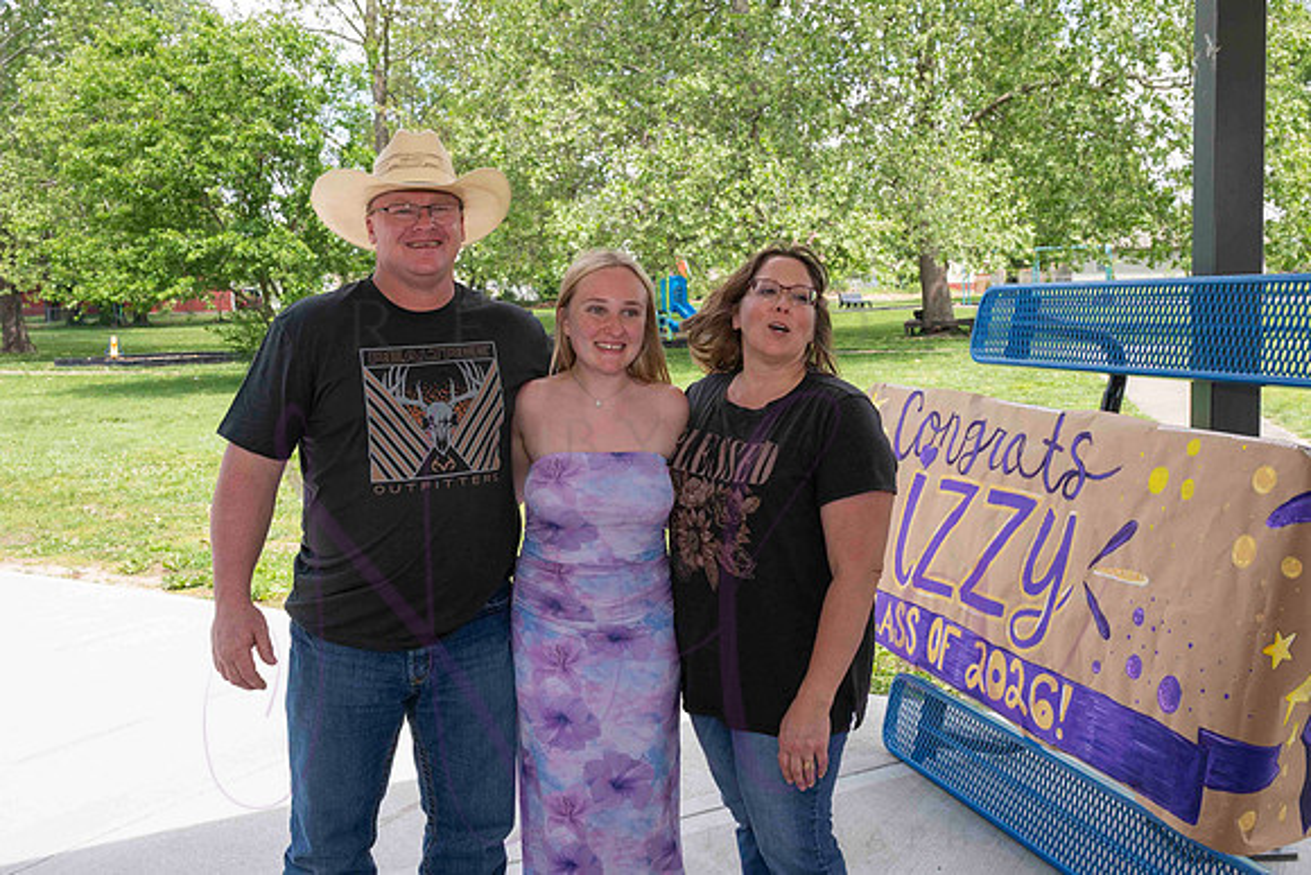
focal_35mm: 35
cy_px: 418
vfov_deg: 38.0
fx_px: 1271
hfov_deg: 54.6
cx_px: 660
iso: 400
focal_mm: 31
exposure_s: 1/500
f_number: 9
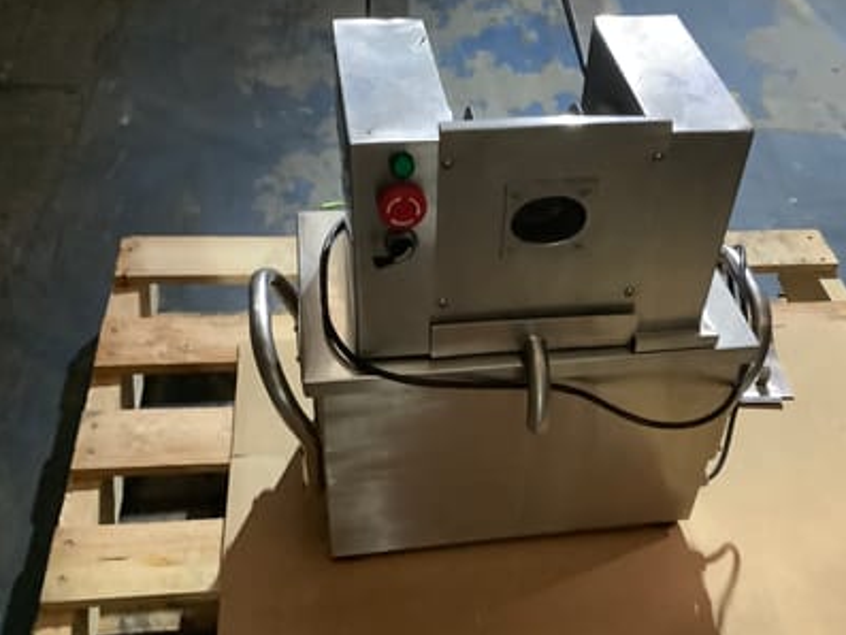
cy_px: 340
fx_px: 953
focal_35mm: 39
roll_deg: -3.7
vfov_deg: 36.8
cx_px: 494
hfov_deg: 47.7
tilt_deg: -43.1
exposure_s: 1/25
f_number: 2.4
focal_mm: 3.3
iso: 640
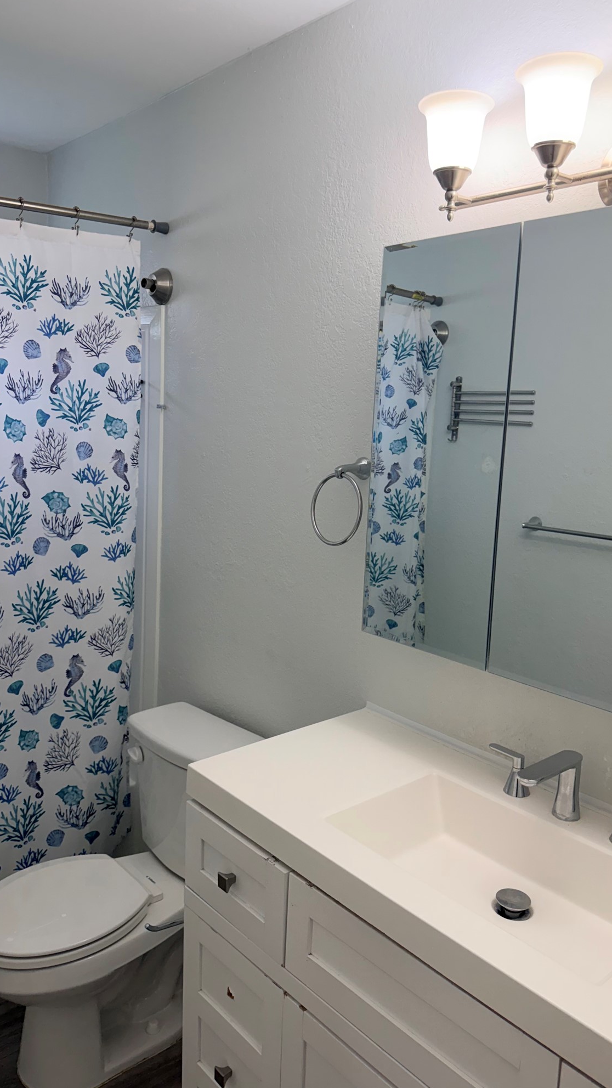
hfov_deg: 42.9
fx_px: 779
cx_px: 301
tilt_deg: -8.4
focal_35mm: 27
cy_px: 529
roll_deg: -2.8
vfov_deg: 69.8
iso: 125
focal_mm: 6.76
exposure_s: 1/200
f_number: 1.78
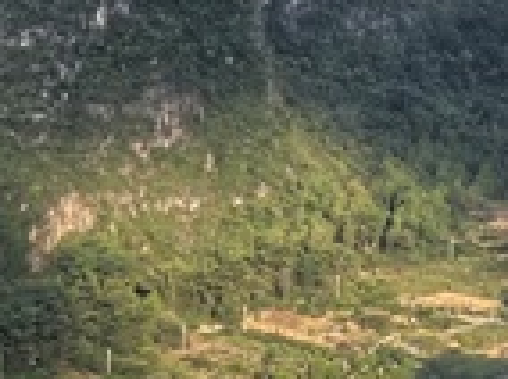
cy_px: -157
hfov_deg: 10.4
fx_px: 2432
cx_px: 1202
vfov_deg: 8.7
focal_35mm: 166
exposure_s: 1/2054
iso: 80
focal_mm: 5.4
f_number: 1.8
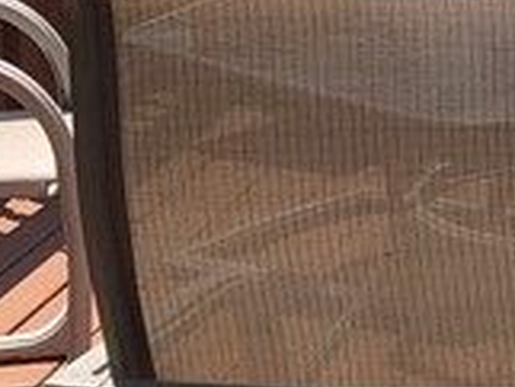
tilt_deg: -5.9
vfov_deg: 8.1
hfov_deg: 10.5
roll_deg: +1.5
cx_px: 896
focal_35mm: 178
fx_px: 2650
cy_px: -297
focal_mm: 4
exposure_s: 1/1715
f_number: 1.8
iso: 20
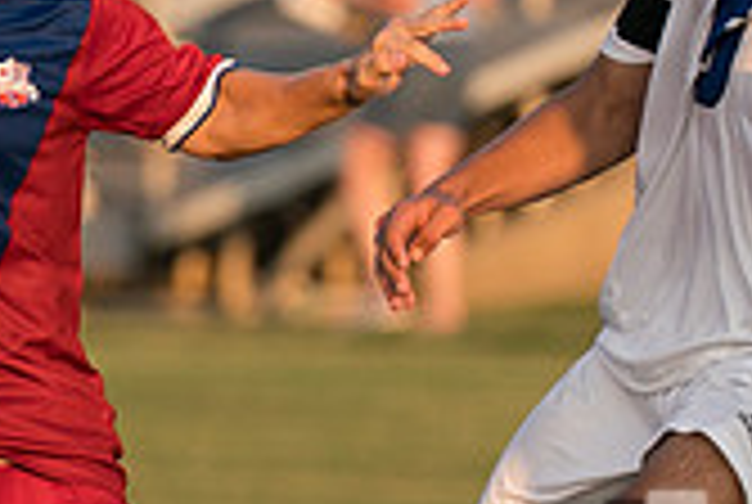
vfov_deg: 1.2
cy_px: 400
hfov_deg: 1.8
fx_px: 24148
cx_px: -213
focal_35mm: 1154
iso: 160
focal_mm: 156
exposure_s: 1/1250
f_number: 2.8
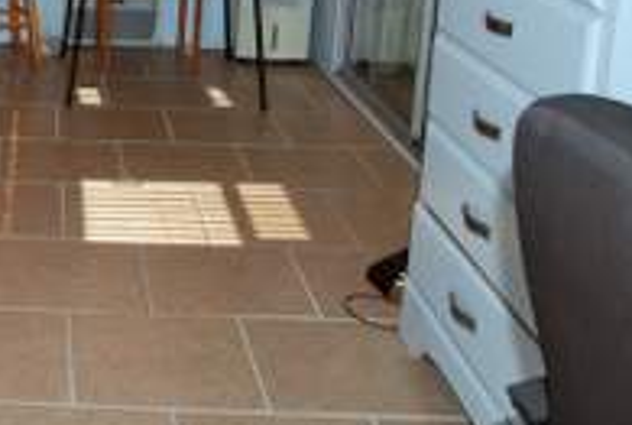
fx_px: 1038
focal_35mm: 59
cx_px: -58
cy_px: -70
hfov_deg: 30.4
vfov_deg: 21.6
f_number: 4
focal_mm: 16
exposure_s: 1/60
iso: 200
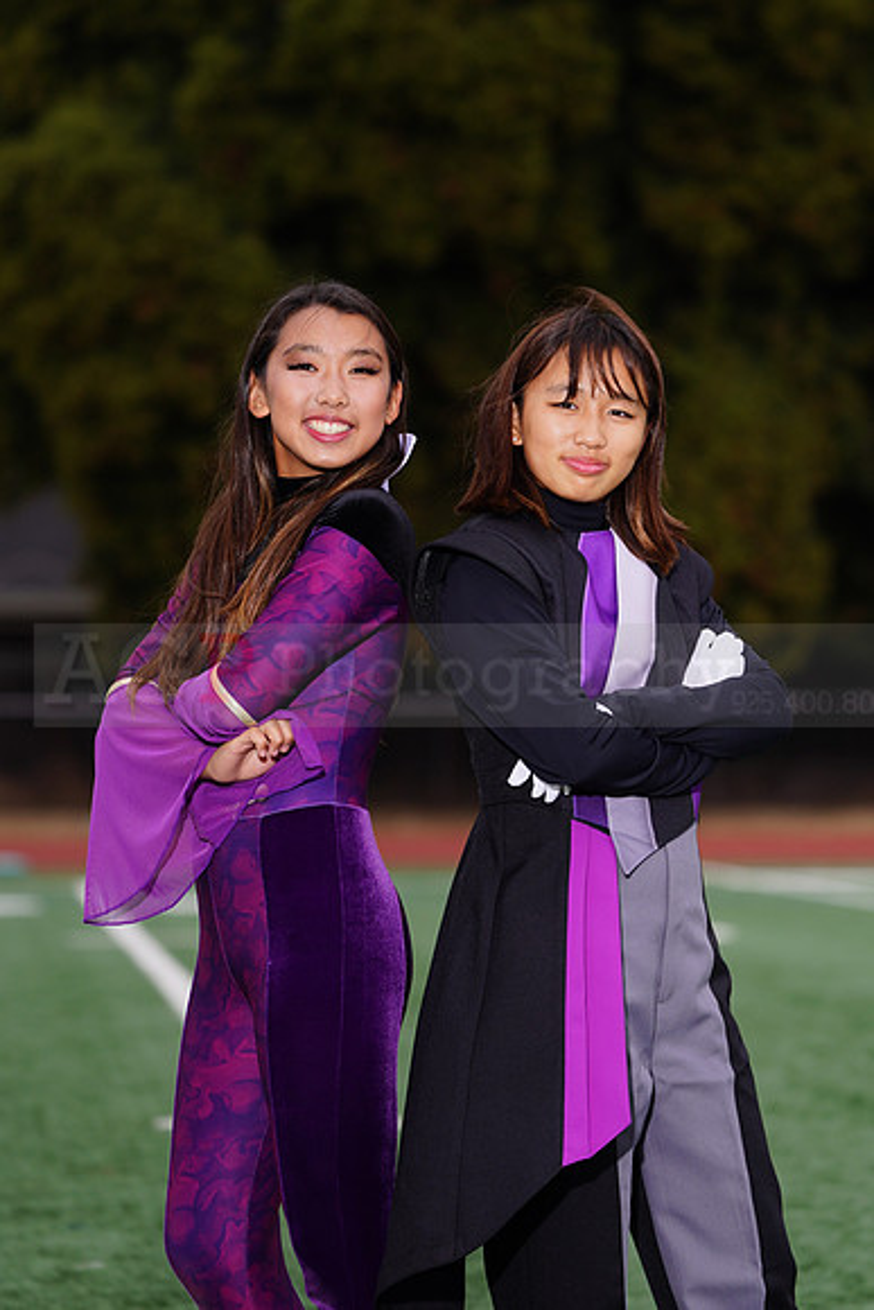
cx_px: 437
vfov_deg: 10.1
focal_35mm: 203
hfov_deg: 6.8
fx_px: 7388
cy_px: 655
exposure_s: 1/200
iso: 200
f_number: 5.6
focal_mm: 203
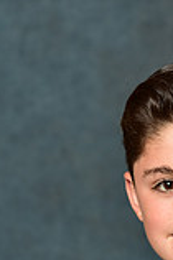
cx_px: 192
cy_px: 423
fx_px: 4117
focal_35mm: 570
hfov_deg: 2.4
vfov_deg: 3.6
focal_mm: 155
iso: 250
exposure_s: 1/250
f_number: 4.5
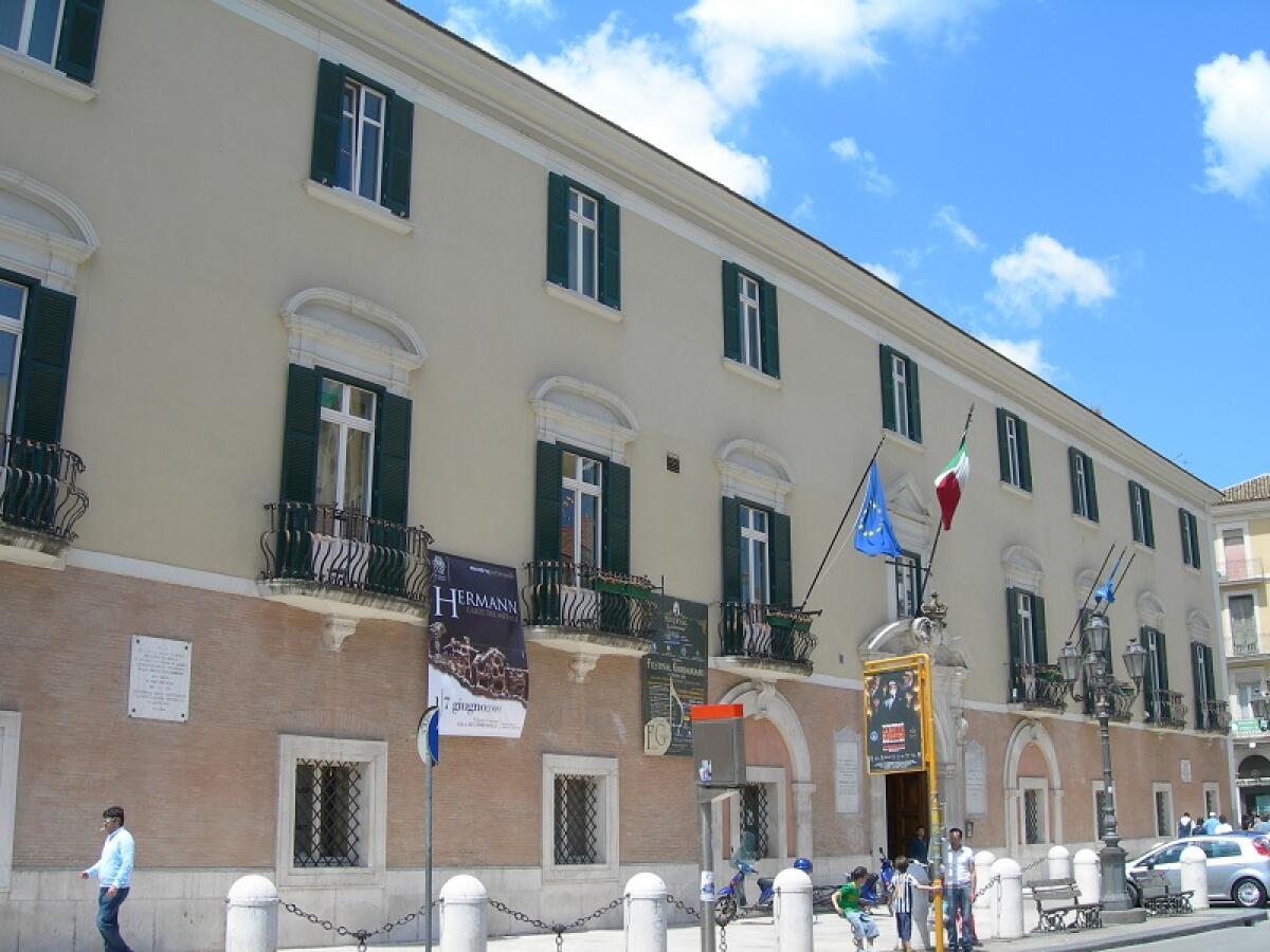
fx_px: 1394
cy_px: 476
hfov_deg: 49.0
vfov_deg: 37.7
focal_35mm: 38
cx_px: 635
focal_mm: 7.8
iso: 50
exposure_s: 1/342
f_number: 4.8
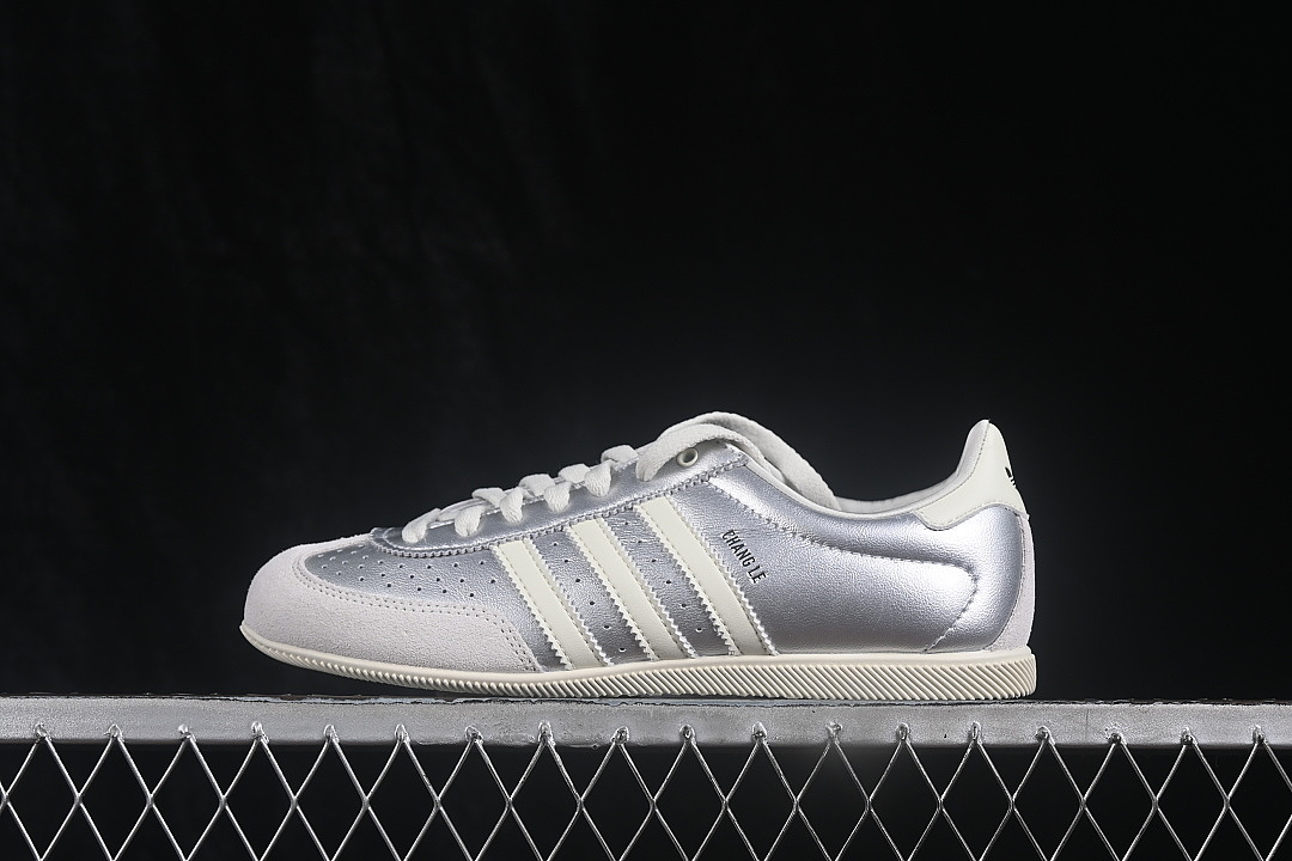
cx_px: 646
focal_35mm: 75
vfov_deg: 18.2
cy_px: 430
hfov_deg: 27.0
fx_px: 2691
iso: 160
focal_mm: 50
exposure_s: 1/80
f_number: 8
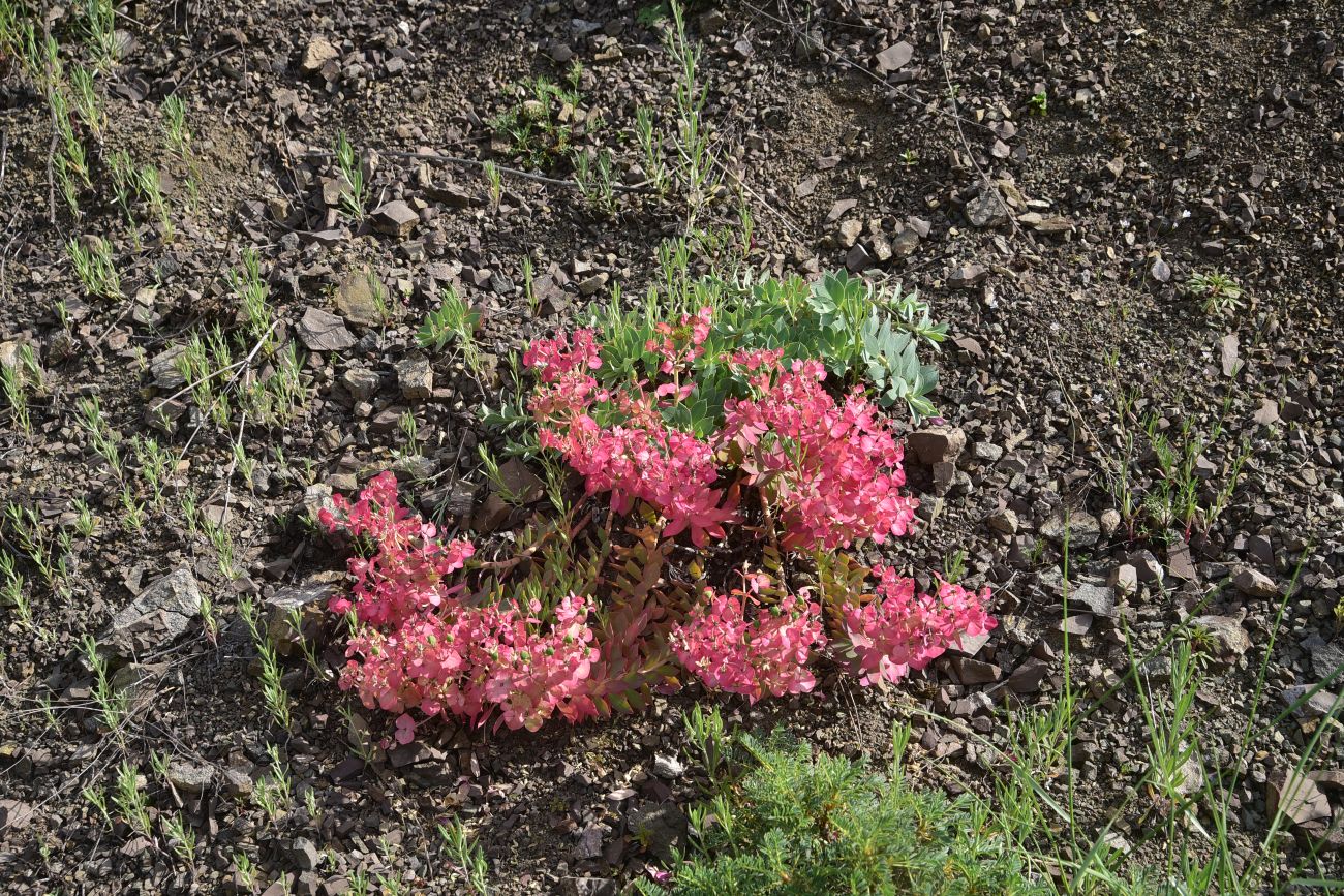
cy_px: 448
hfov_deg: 58.7
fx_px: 1195
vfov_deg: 41.1
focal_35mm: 32
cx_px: 672
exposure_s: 1/125
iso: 125
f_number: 11
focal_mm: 32
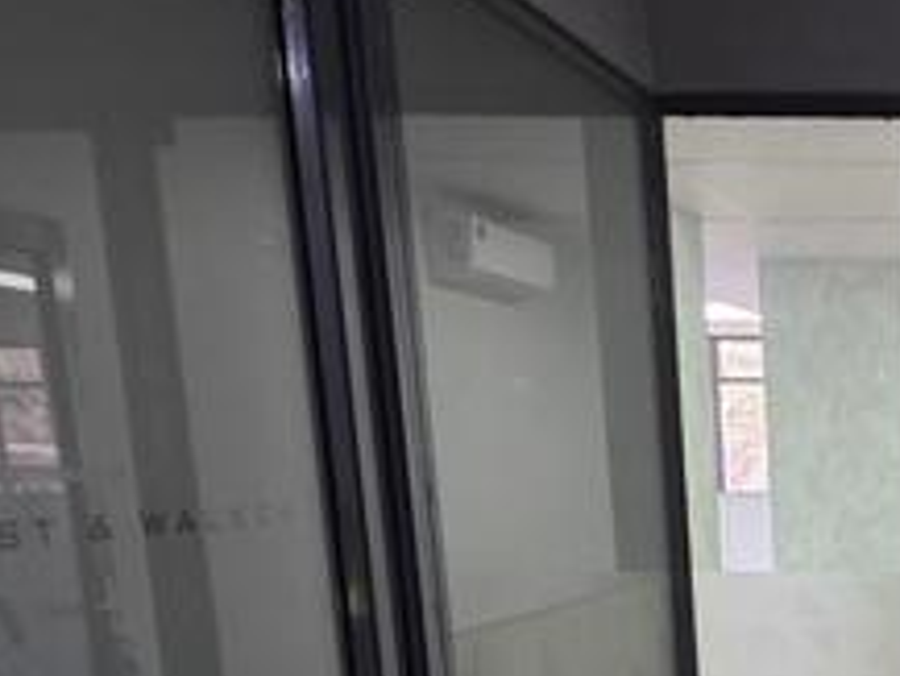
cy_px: 693
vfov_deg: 28.3
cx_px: 1145
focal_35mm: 48
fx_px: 1249
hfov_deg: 31.4
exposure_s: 1/50
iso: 200
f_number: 1.9
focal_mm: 2.2
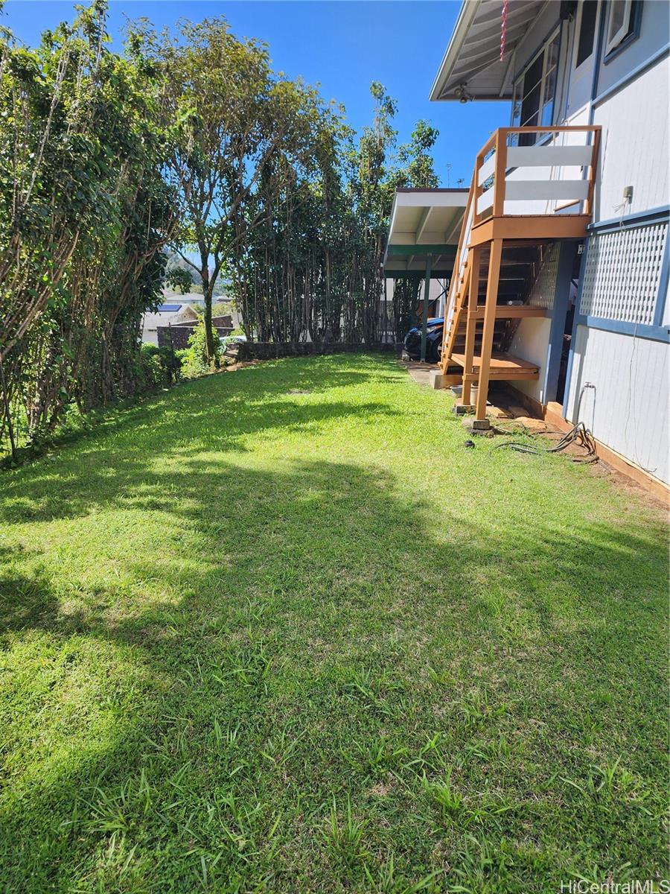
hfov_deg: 58.9
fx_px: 594
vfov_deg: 73.9
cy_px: 447
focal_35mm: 23
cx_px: 335
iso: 12
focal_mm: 6.4
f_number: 1.8
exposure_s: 1/574
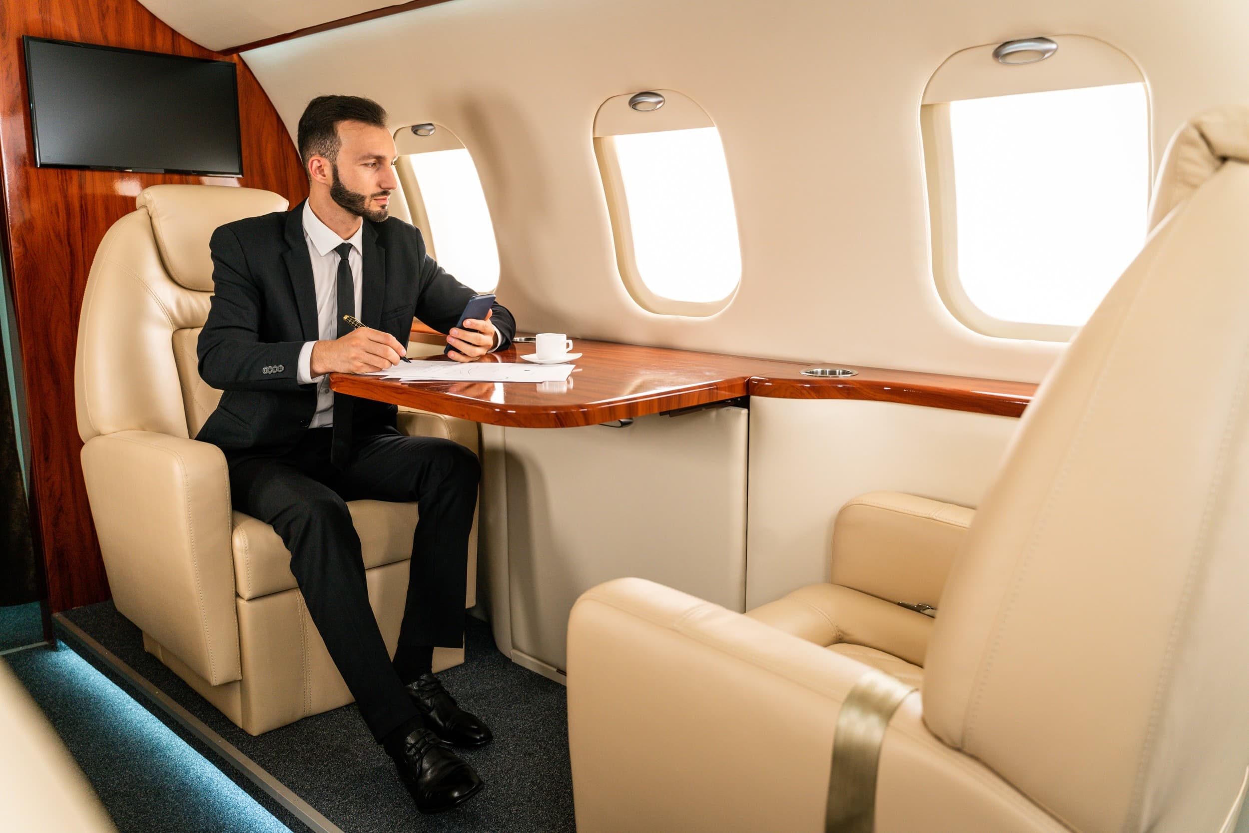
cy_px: 416
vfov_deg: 46.4
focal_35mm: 28
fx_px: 972
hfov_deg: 65.5
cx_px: 624
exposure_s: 1/200
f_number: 4
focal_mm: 28
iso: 320
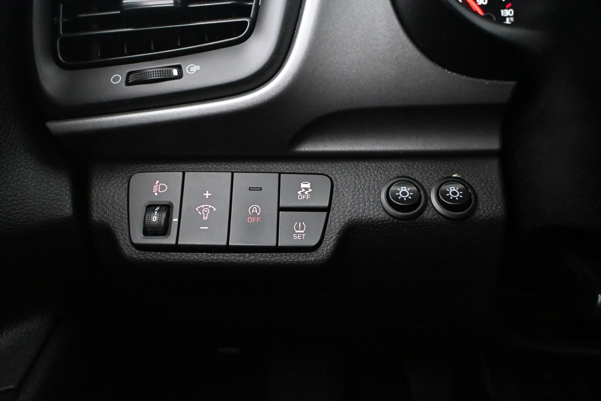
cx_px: 300
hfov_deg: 59.5
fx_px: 526
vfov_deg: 41.7
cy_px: 200
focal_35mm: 32
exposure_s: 1/50
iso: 12800
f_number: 4
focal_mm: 21
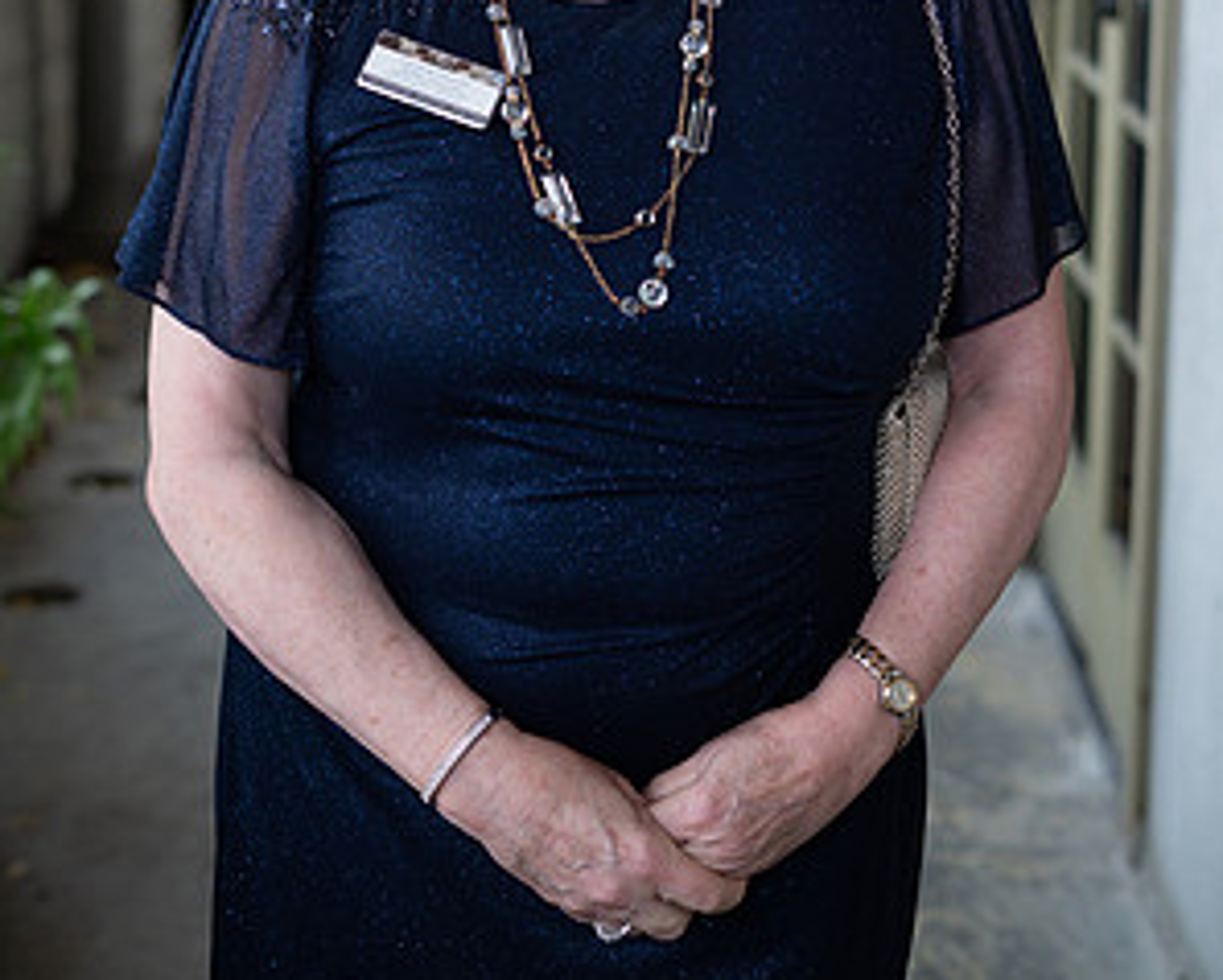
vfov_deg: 21.1
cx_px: 614
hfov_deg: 26.8
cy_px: 82
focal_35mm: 71
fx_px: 2572
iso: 400
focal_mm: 50
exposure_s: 1/100
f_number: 2.8
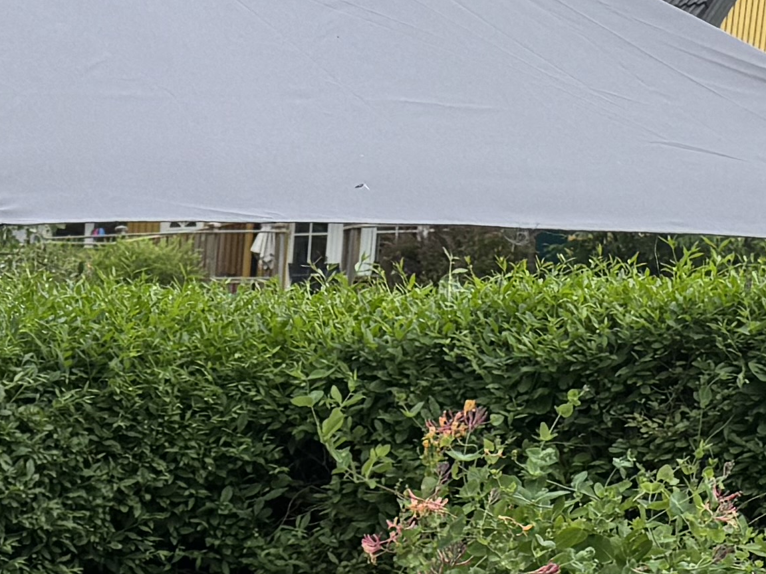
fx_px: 2633
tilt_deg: -17.5
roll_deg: +0.5
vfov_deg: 11.1
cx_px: -343
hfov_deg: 15.4
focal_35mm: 119
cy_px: 1226
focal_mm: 6.76
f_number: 1.78
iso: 80
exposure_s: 1/1678
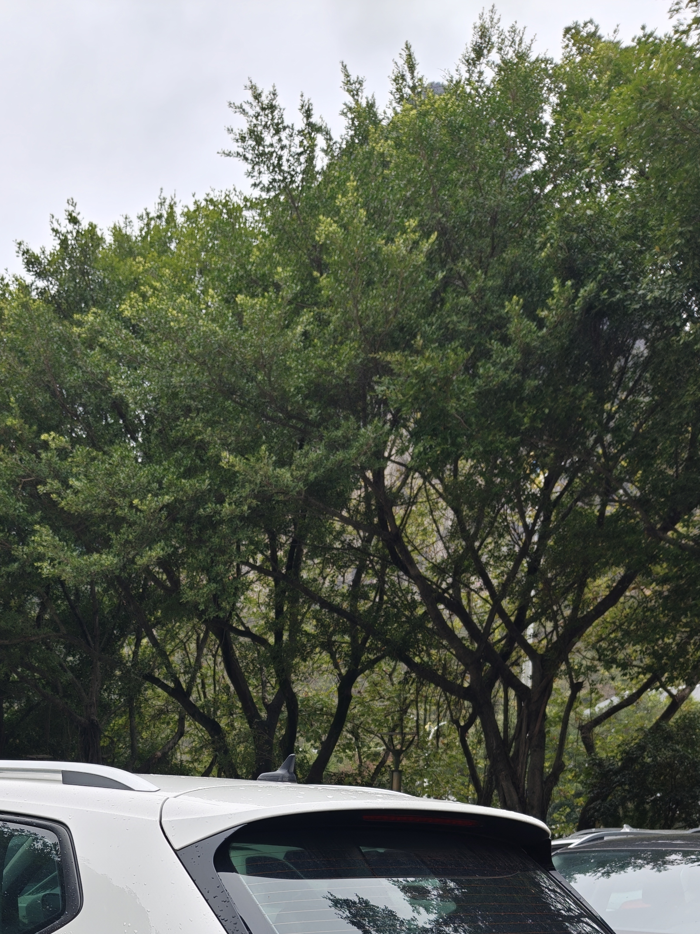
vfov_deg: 39.0
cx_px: 110
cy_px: 891
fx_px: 1186
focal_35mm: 44
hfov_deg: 31.7
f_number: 1.8
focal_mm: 8.67
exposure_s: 1/200
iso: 80
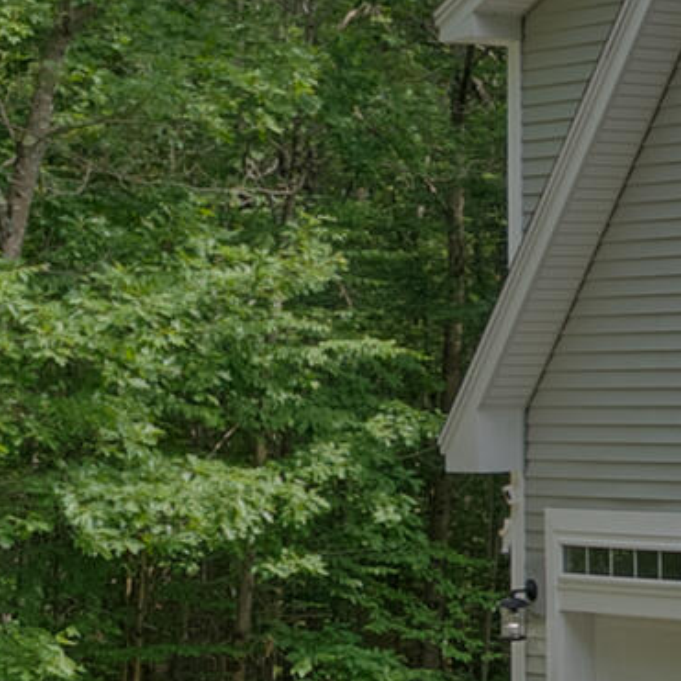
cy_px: 411
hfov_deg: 8.5
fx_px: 3905
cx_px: 1940
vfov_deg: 10.0
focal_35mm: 175
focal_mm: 25.5
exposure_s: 1/200
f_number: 7.1
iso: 320
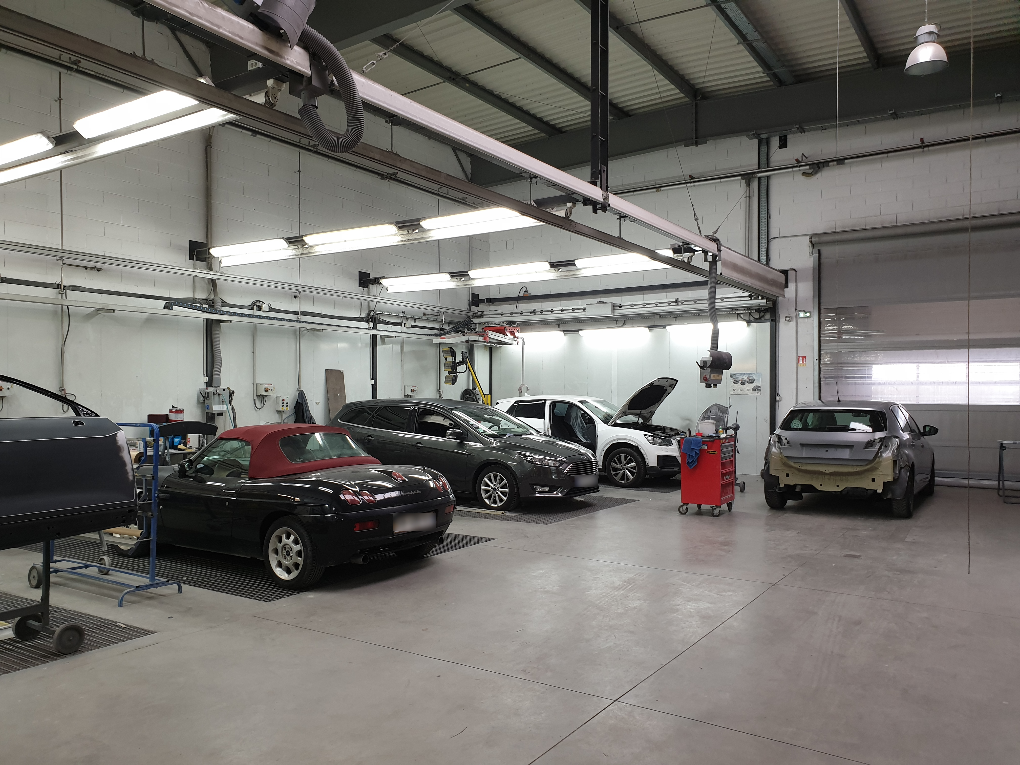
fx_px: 766
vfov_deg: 53.1
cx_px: 510
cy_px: 382
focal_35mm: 26
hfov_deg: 67.3
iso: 125
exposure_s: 1/50
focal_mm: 4.3
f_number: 2.4
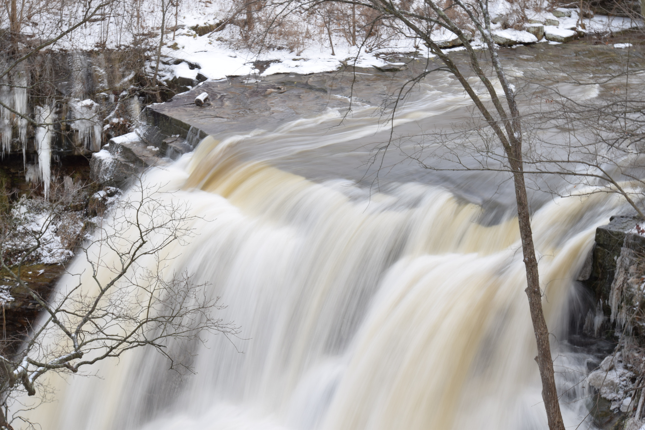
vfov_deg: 16.6
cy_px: 215
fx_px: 1478
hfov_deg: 24.6
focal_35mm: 82
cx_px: 322
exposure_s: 1/5
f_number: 22
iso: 100
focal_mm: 55
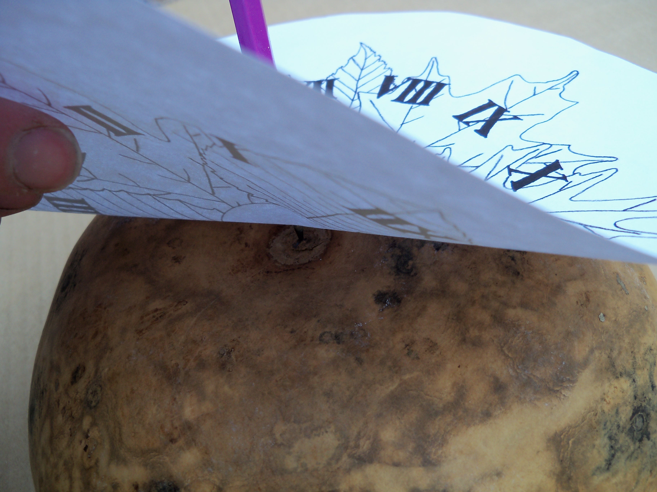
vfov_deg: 40.7
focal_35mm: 35
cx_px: 328
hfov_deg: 52.6
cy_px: 246
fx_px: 664
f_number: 3.5
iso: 80
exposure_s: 1/40
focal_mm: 6.2
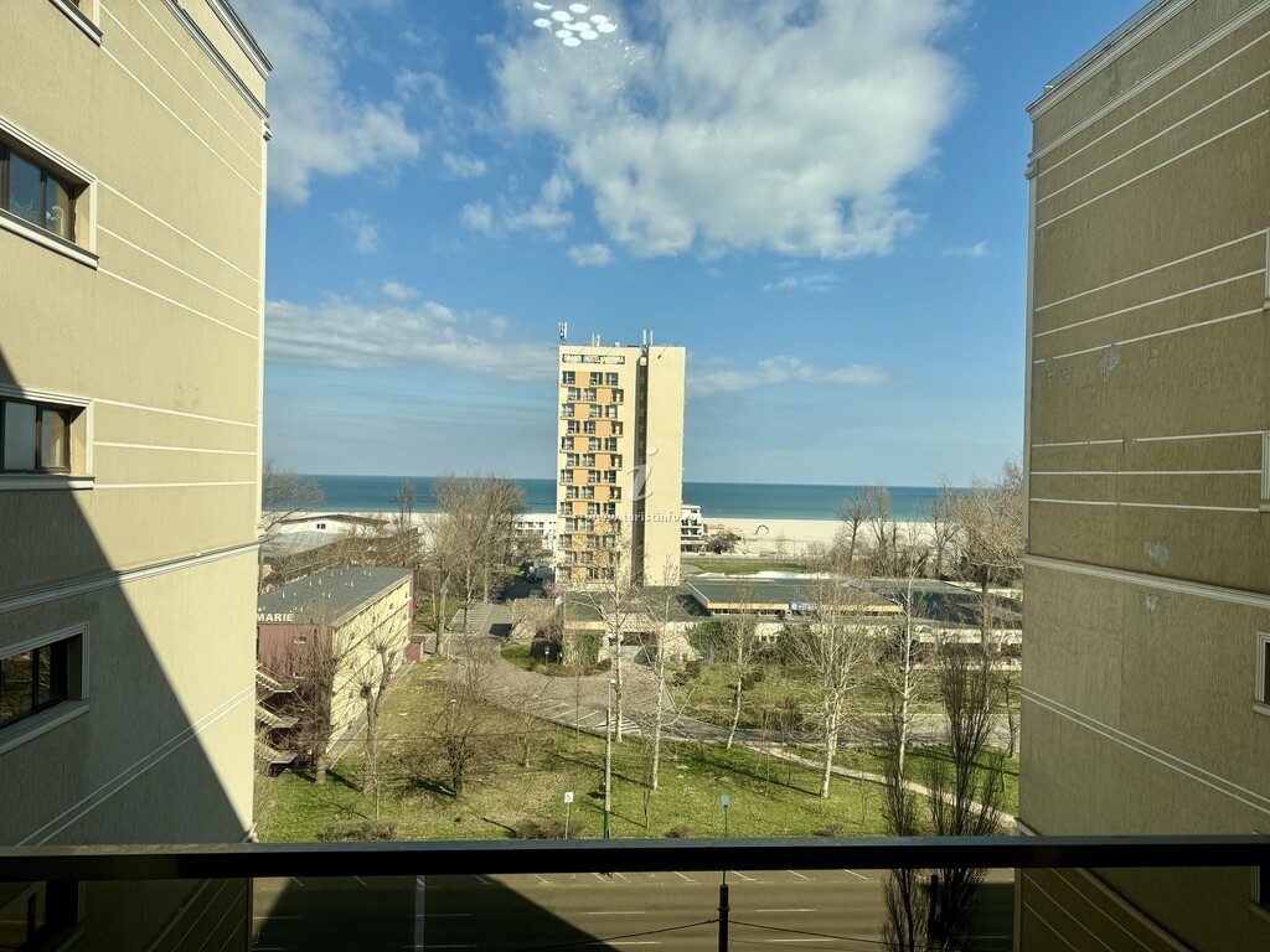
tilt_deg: -0.6
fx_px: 881
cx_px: 635
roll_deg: -1.5
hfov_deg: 71.6
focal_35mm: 24
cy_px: 476
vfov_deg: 56.8
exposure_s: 1/4049
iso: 80
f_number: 1.78
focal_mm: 6.76
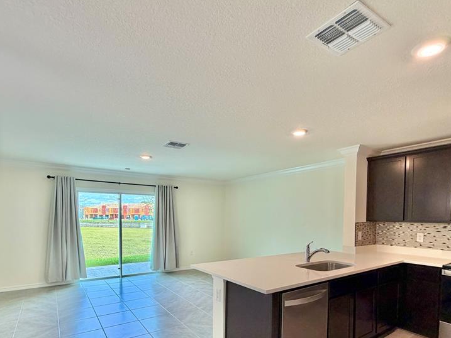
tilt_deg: -0.3
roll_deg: -1.3
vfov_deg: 64.2
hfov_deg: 81.7
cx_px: 226
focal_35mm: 20
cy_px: 227
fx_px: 261
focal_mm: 2.22
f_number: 2.2
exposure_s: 1/120
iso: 160
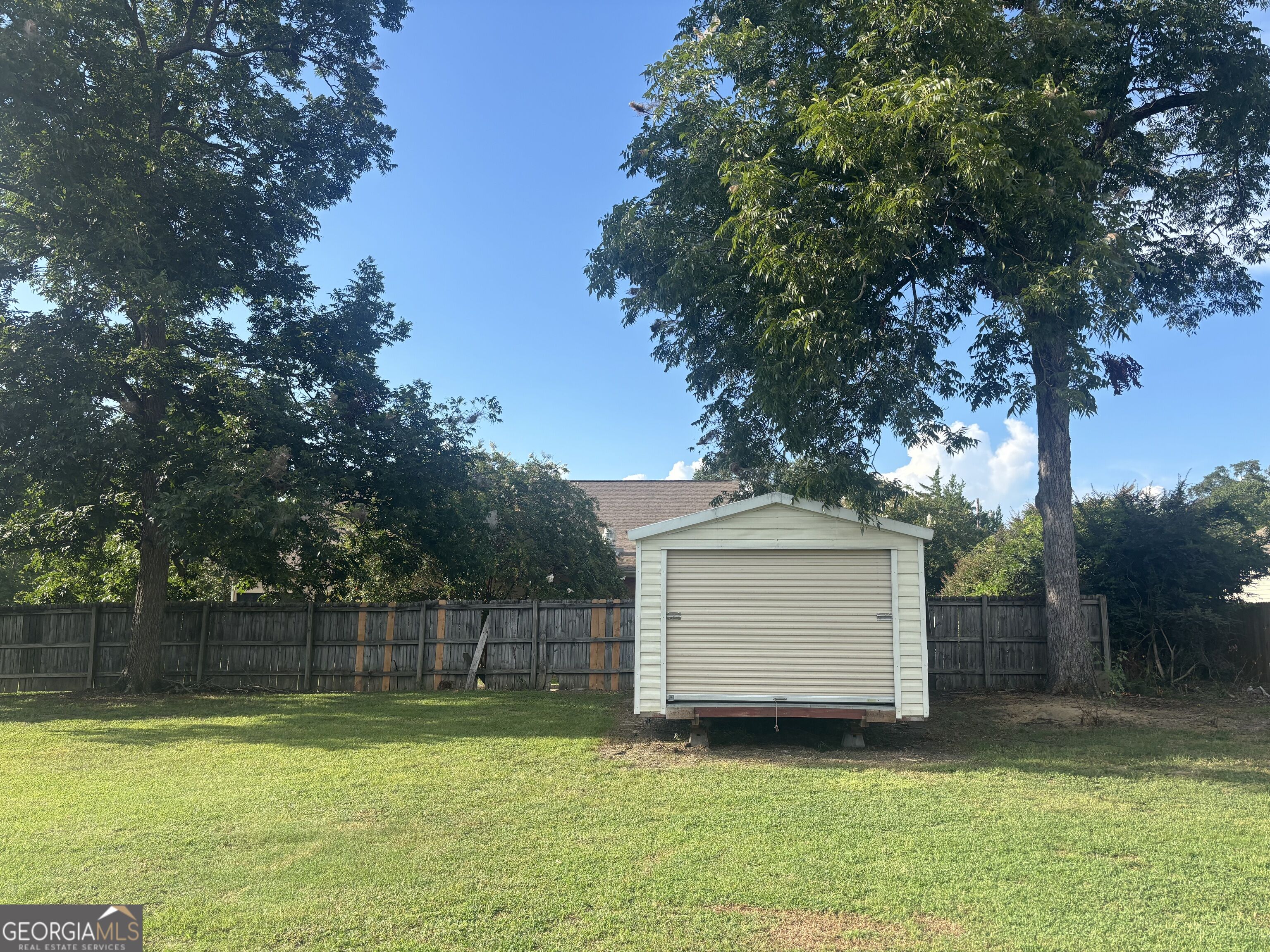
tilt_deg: +8.5
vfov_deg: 53.1
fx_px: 954
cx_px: 635
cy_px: 476
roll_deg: +1.1
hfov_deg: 67.3
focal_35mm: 26
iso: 50
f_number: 1.6
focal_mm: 5.96
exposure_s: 1/1876
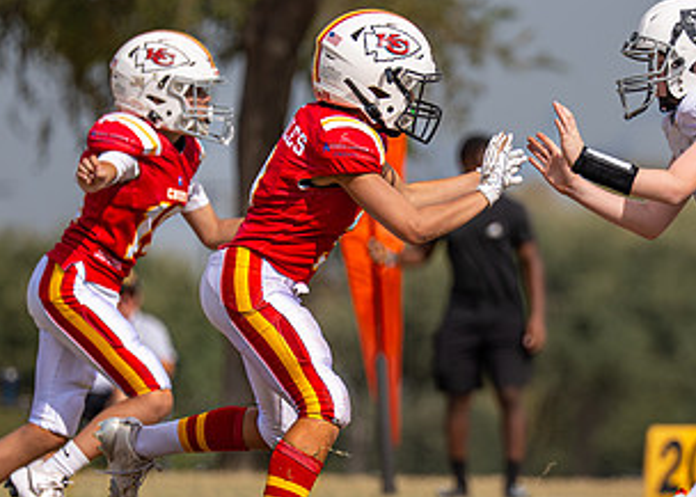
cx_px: 699
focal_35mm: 631
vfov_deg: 2.3
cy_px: 324
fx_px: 12470
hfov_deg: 3.2
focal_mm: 200
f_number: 2.8
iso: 160
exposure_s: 1/6400
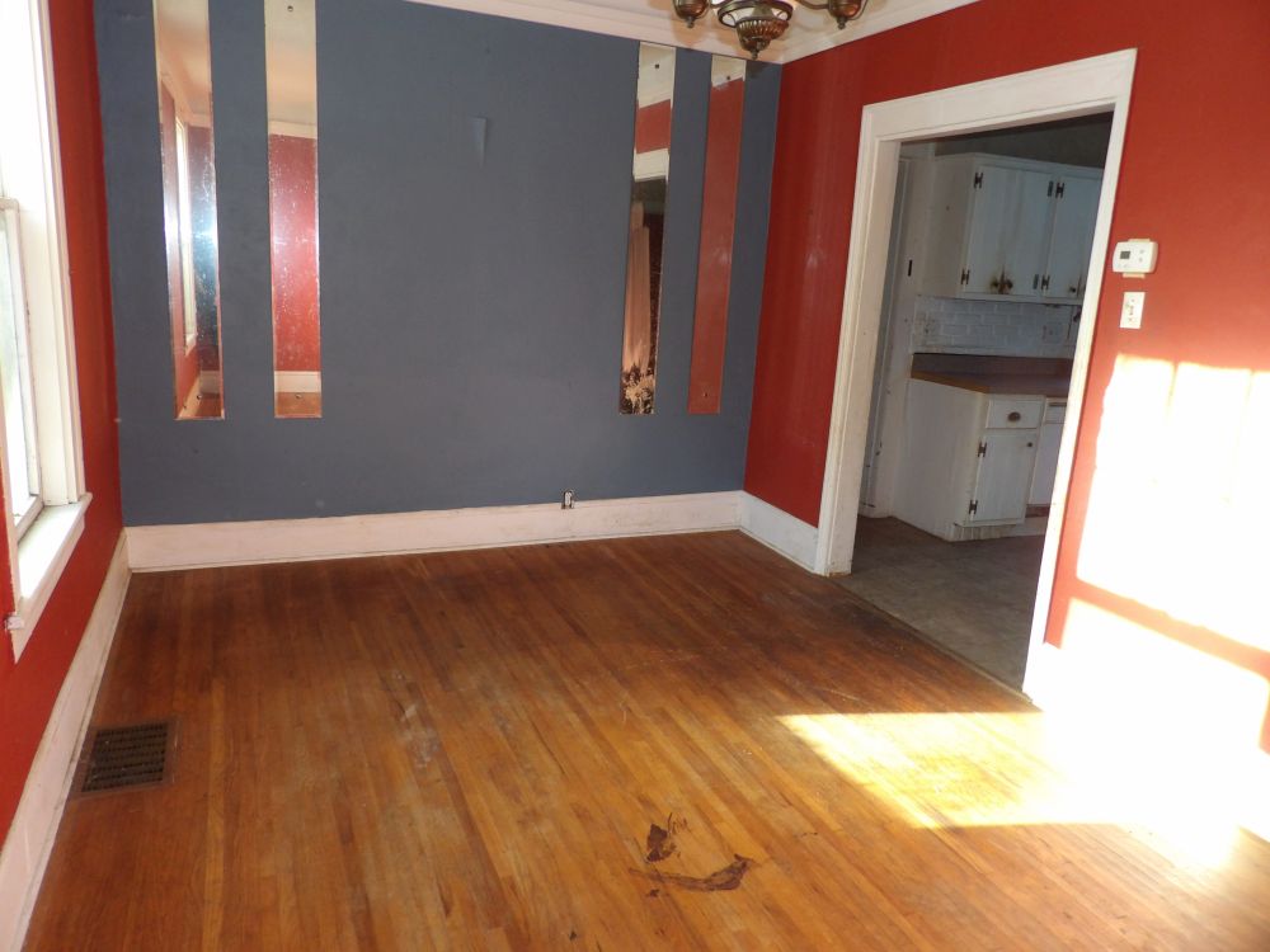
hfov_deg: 71.6
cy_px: 476
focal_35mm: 24
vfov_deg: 56.8
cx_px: 635
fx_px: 881
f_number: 3.2
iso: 200
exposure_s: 1/33
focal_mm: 4.3
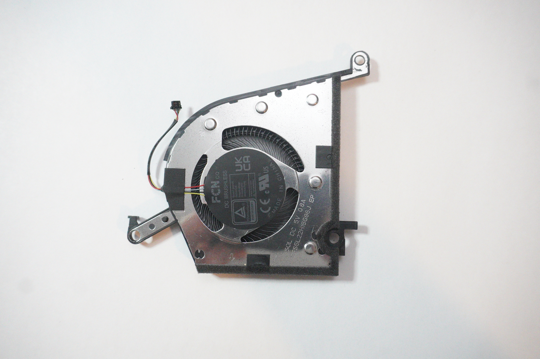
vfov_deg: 43.5
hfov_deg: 62.0
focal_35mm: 30
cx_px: 270
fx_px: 450
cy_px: 180
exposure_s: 1/200
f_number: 5.6
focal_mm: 20
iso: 8000
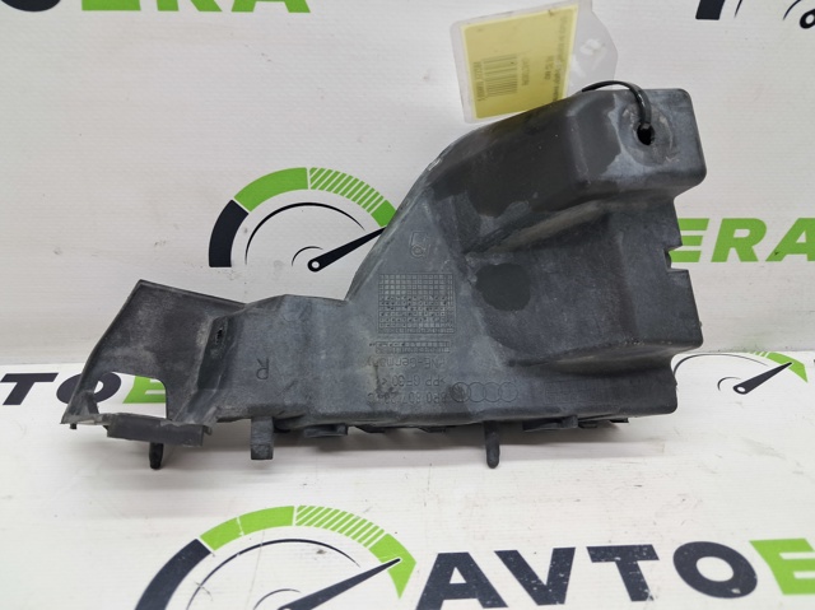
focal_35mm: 27
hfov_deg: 65.4
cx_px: 408
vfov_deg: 51.3
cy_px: 305
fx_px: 635
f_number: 1.8
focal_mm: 4
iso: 50
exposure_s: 1/60
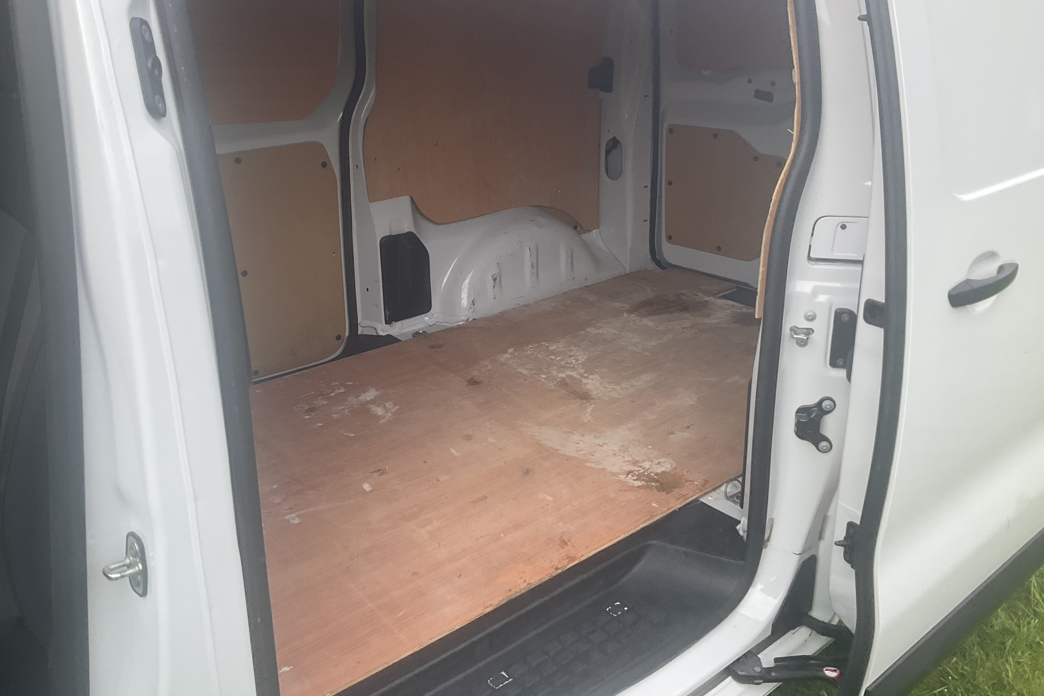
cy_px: 297
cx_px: 511
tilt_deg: -14.3
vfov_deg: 42.2
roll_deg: -0.3
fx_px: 899
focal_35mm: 31
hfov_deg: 60.3
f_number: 1.8
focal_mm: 3
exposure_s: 1/529
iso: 16
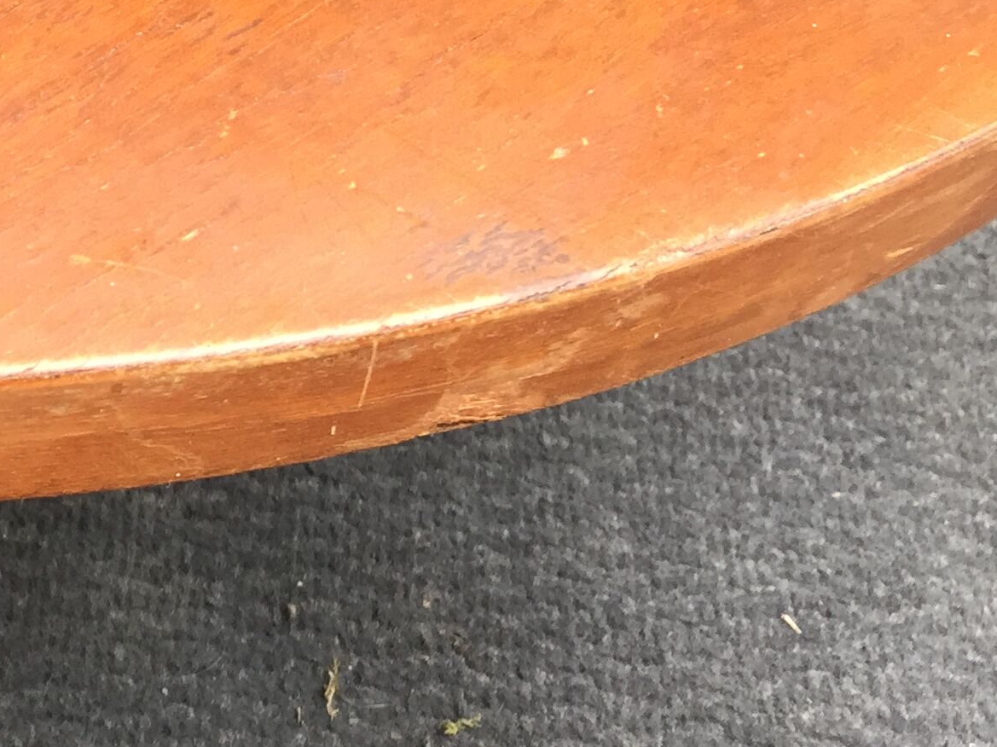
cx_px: -388
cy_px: 385
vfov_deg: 18.2
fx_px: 2332
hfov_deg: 21.3
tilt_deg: -49.3
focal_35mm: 81
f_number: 2.2
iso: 50
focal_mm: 4.15
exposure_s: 1/100
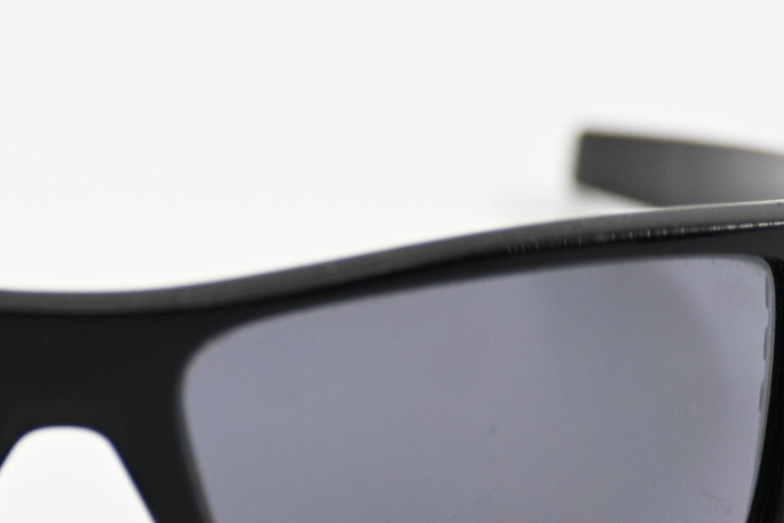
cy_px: 269
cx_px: 75
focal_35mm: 290
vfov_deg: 4.7
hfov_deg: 7.1
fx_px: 6315
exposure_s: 1/400
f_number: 4.8
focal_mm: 70
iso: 400
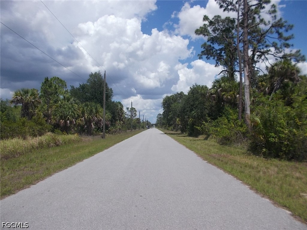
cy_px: 115
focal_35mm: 29
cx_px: 154
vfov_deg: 48.2
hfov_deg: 61.7
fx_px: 257
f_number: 3.3
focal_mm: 4.1
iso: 80
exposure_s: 1/1499
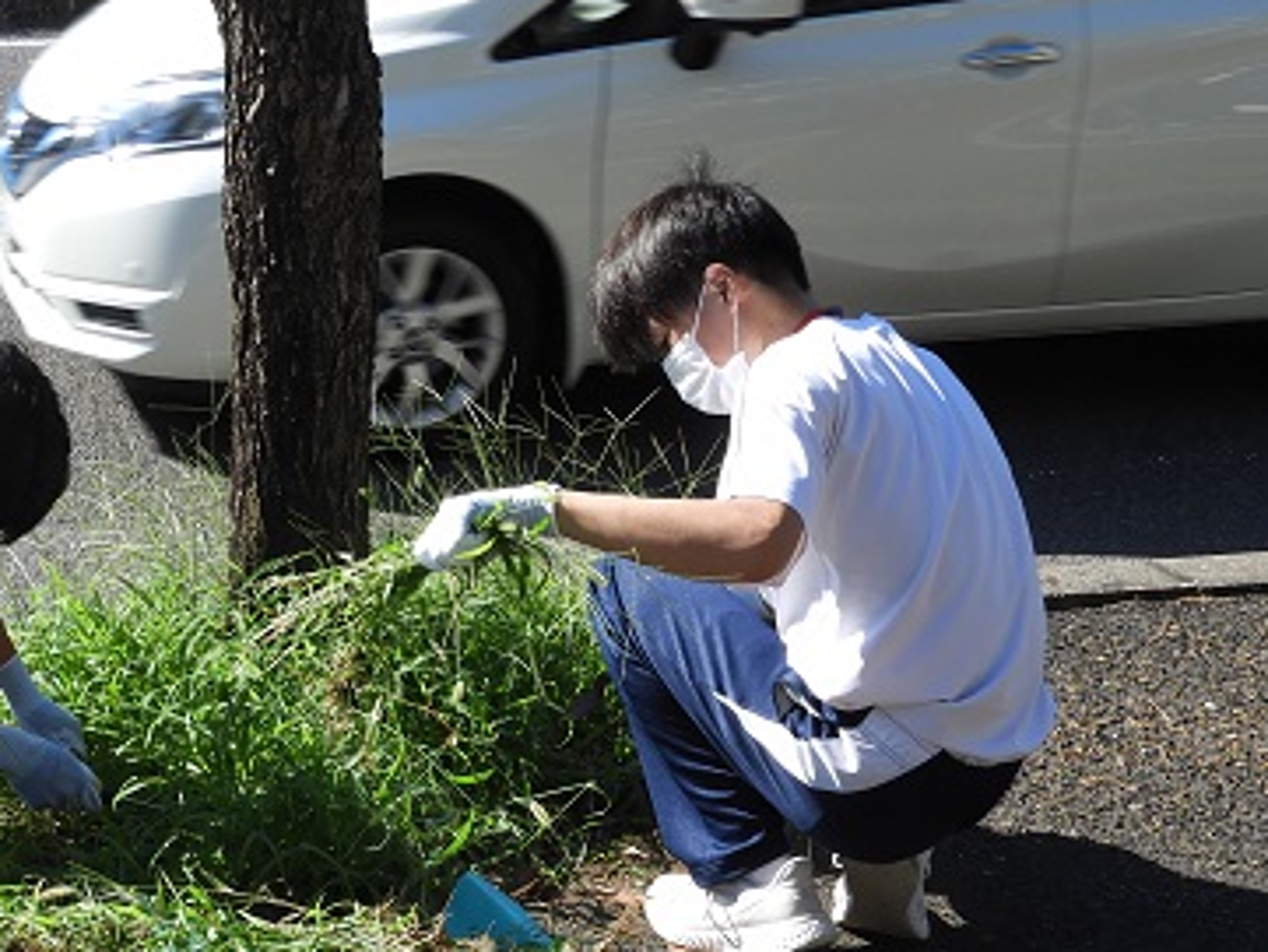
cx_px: 249
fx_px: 2272
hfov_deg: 30.4
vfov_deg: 23.6
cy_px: 566
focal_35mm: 62
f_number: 3.8
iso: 100
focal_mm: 6.3
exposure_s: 1/500
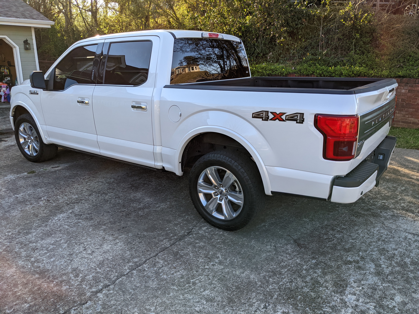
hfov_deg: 65.3
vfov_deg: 51.4
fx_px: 327
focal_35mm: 27
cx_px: 210
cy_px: 157
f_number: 1.73
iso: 52
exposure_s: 1/557
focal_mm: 4.38
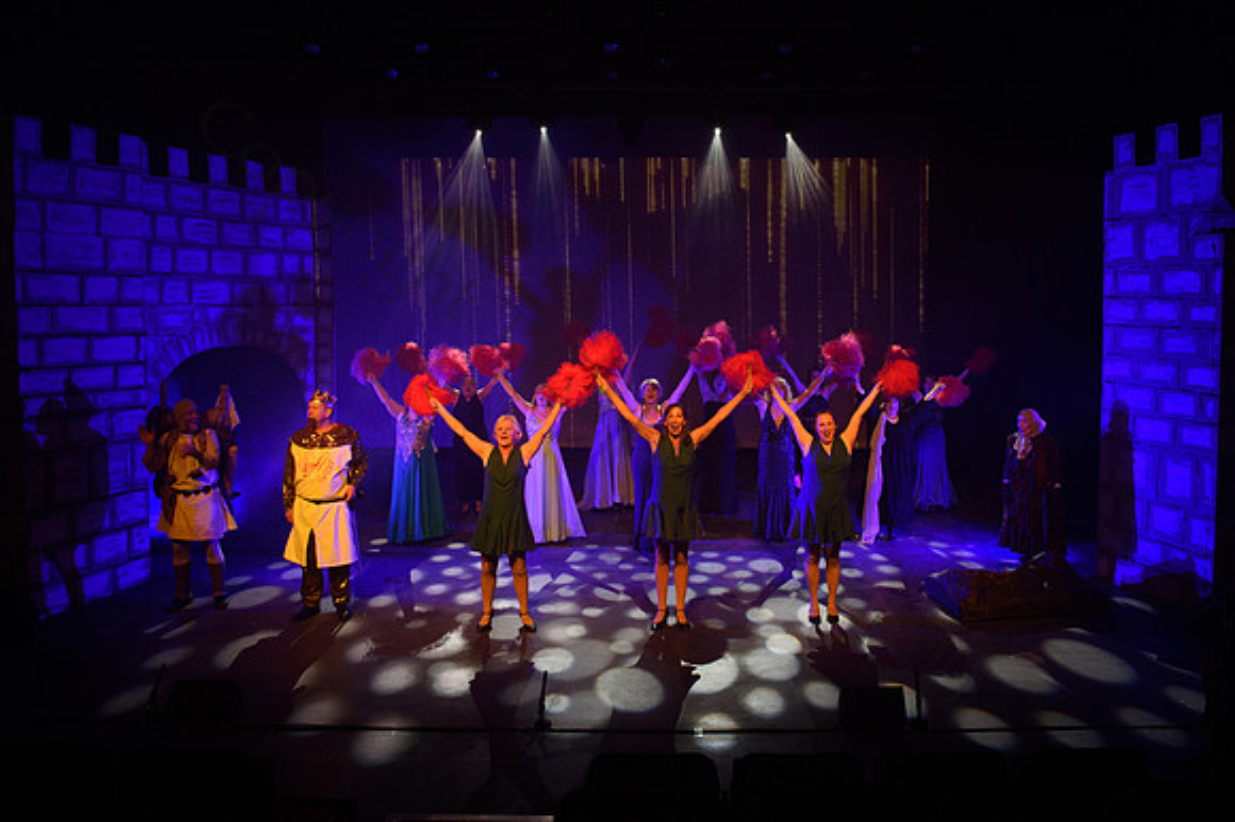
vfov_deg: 45.7
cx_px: 696
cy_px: 354
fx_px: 972
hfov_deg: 64.6
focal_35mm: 28
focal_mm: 24
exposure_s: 1/60
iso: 1000
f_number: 3.5
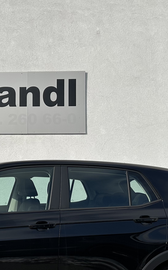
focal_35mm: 58
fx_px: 425
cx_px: -8
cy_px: 162
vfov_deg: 35.0
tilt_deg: +4.7
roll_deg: +0.1
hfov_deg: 21.4
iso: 80
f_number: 1.78
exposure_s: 1/5848
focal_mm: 6.86
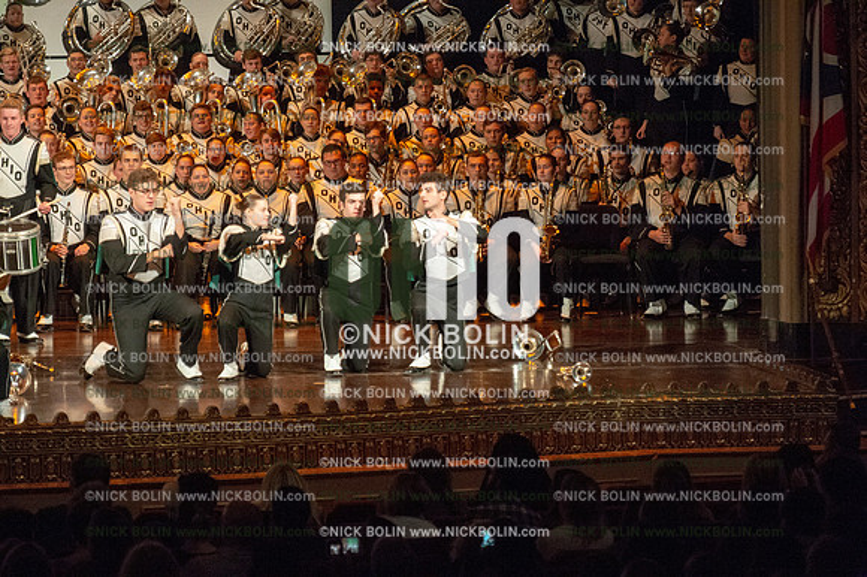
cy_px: 288
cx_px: 434
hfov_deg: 11.1
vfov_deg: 7.4
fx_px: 4453
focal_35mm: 185
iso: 8000
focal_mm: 185
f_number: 5.6
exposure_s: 1/320
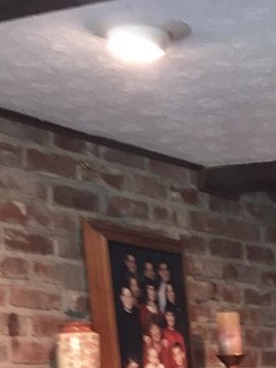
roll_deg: +2.4
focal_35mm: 106
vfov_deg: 16.7
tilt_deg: -7.5
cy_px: 561
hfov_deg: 13.7
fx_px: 1127
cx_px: 296
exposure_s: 1/20
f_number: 2.2
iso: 100
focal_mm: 4.15
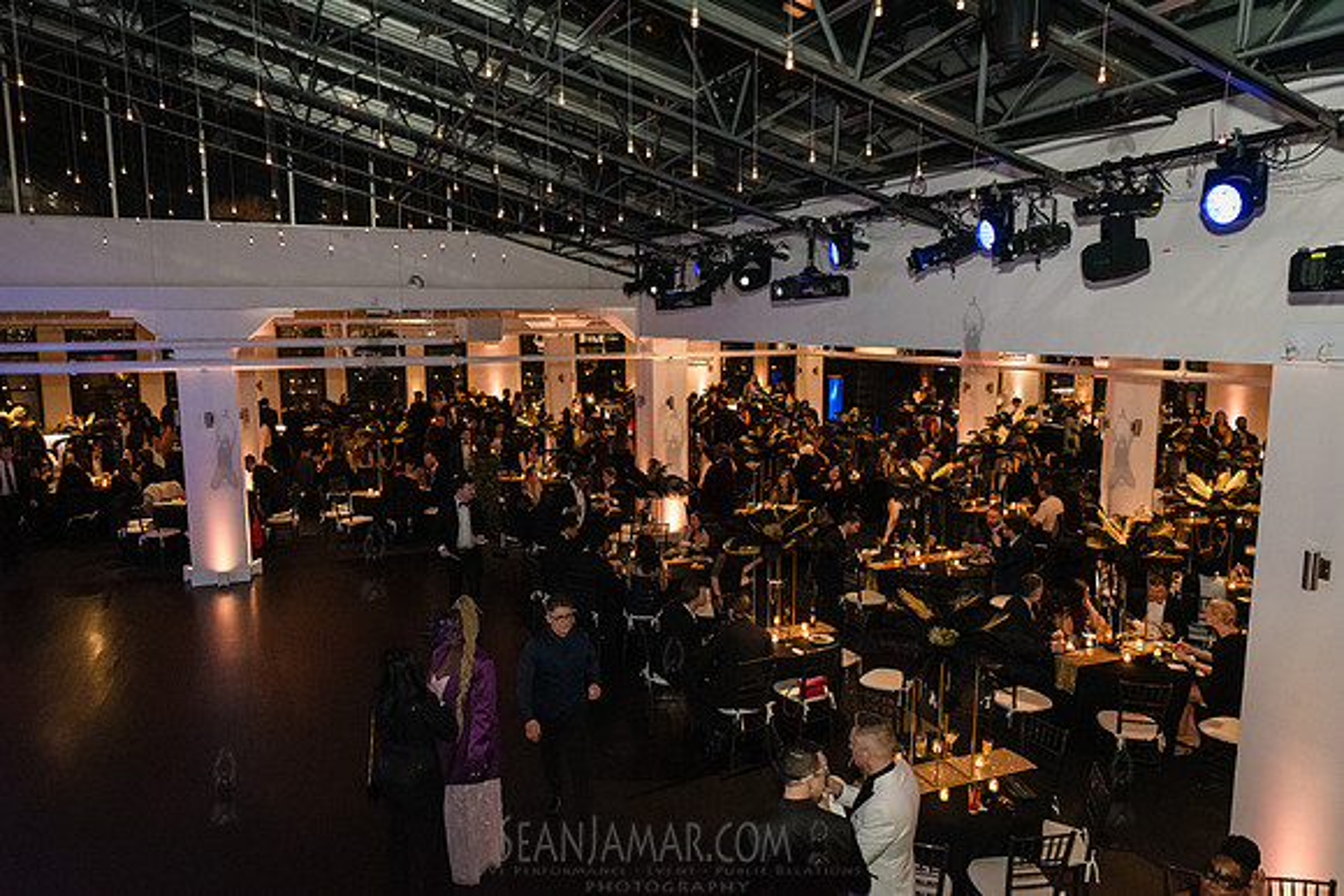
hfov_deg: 73.3
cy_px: 448
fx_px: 904
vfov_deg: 52.8
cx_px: 672
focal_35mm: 24
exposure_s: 1/160
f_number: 3.5
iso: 8000
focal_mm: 24
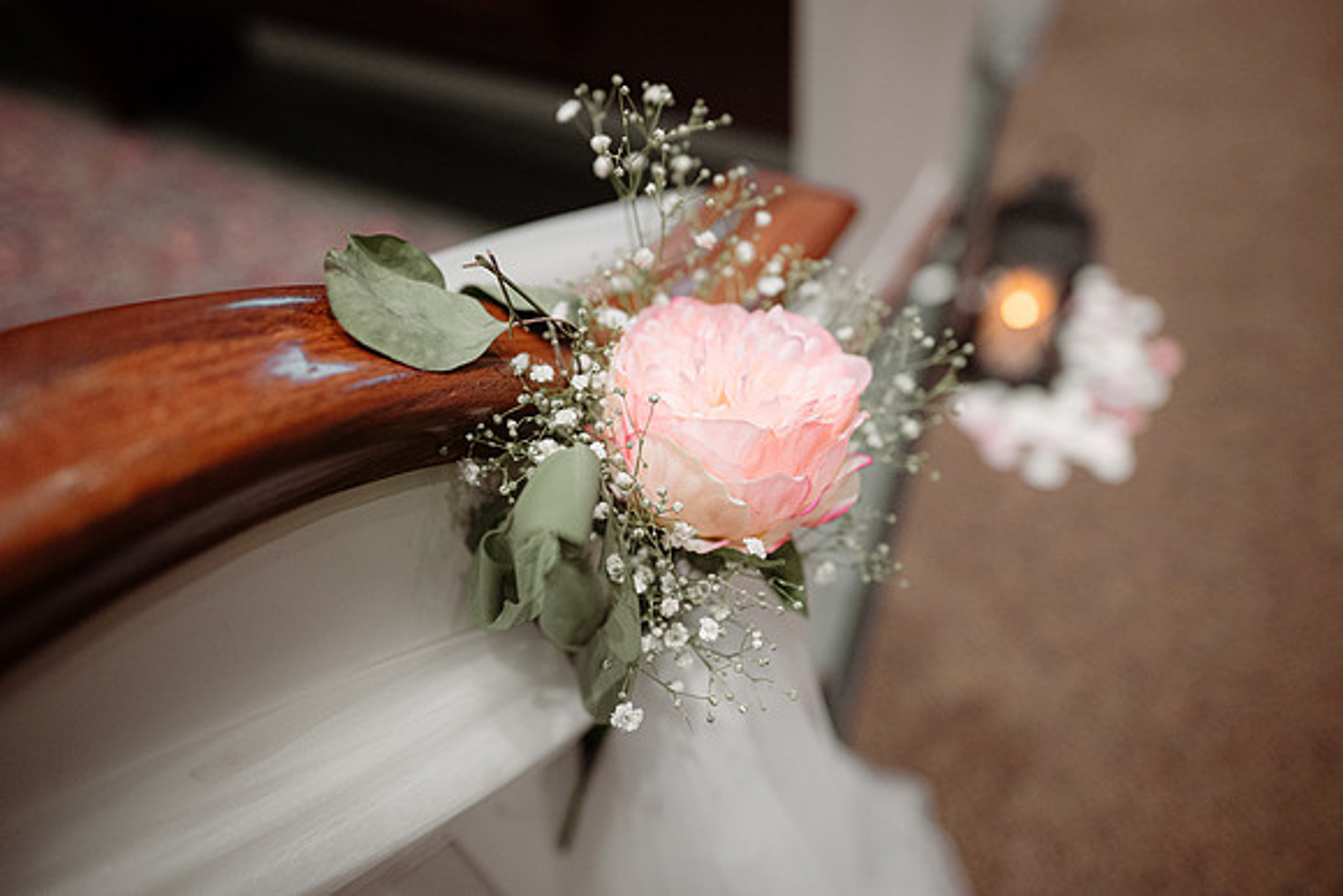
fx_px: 896
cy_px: 448
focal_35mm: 24
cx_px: 672
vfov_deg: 53.2
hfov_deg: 73.7
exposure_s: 1/400
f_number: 2.2
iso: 2000
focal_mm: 24
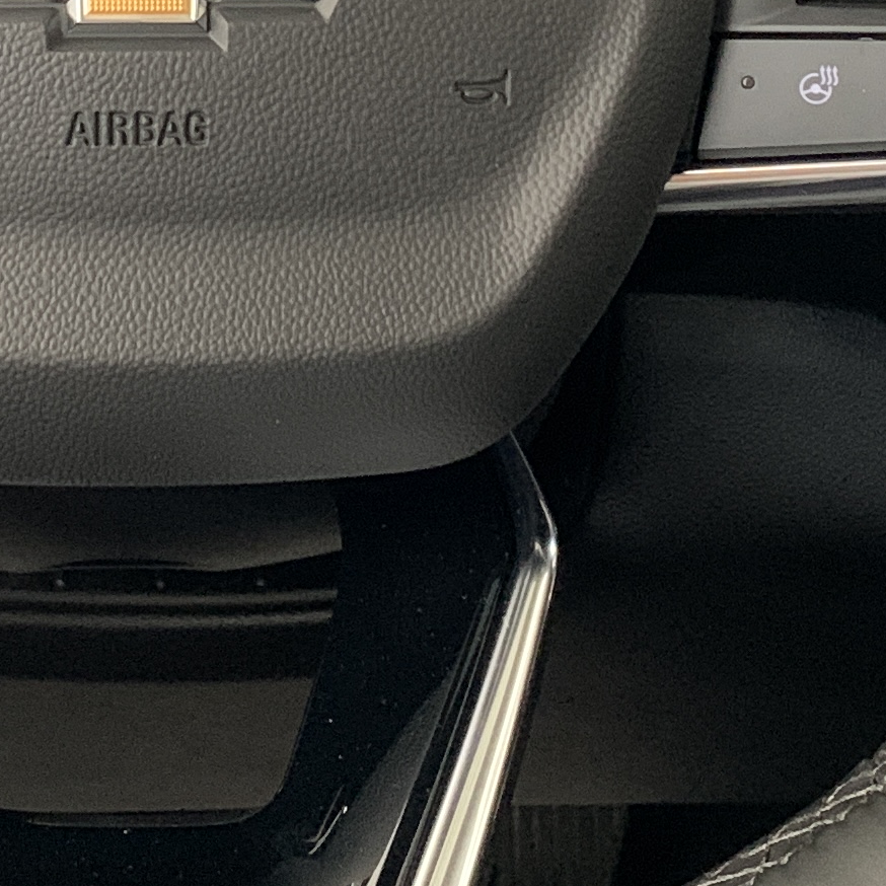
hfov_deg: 16.3
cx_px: 138
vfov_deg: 15.9
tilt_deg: -27.2
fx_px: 3070
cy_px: -130
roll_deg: +1.3
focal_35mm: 106
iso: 400
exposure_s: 1/30
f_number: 1.8
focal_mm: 4.25
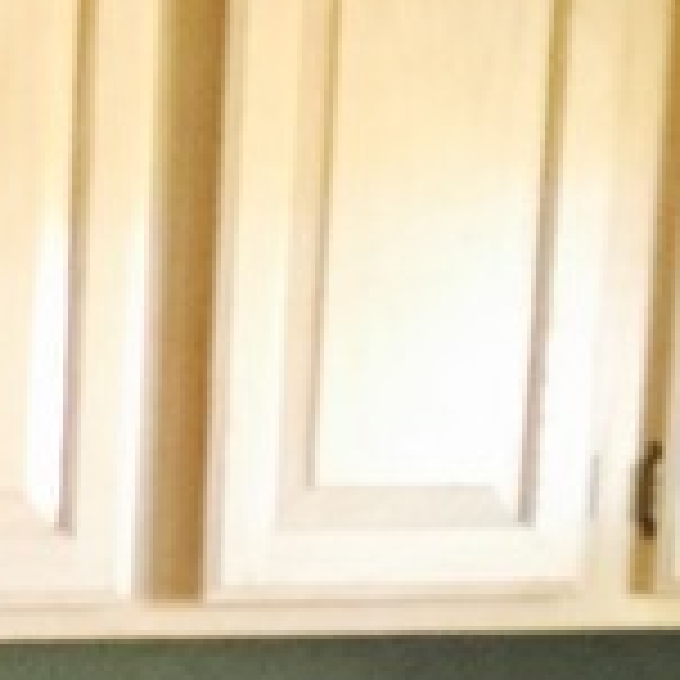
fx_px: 3023
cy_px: 1333
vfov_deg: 11.6
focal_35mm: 136
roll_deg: +0.5
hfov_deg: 11.6
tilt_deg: -7.9
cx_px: -639
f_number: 2.2
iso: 64
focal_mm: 4.15
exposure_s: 1/4
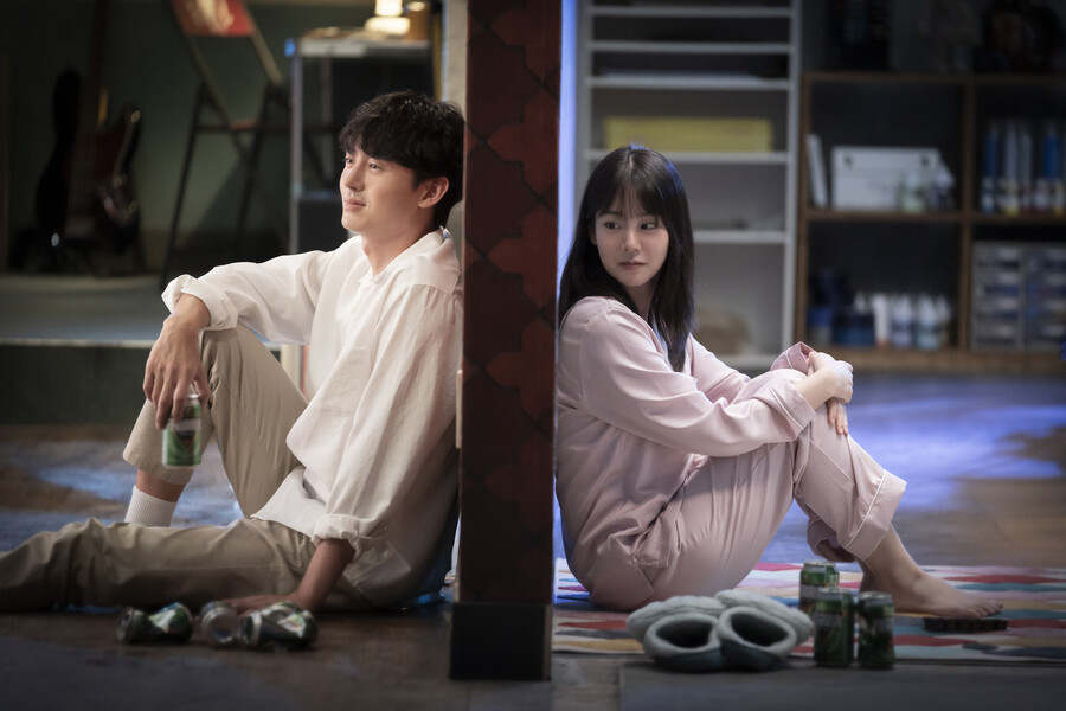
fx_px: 5359
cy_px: 356
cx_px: 533
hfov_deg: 11.4
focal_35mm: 181
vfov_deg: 7.6
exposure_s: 1/25
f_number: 2.8
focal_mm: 181
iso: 2000
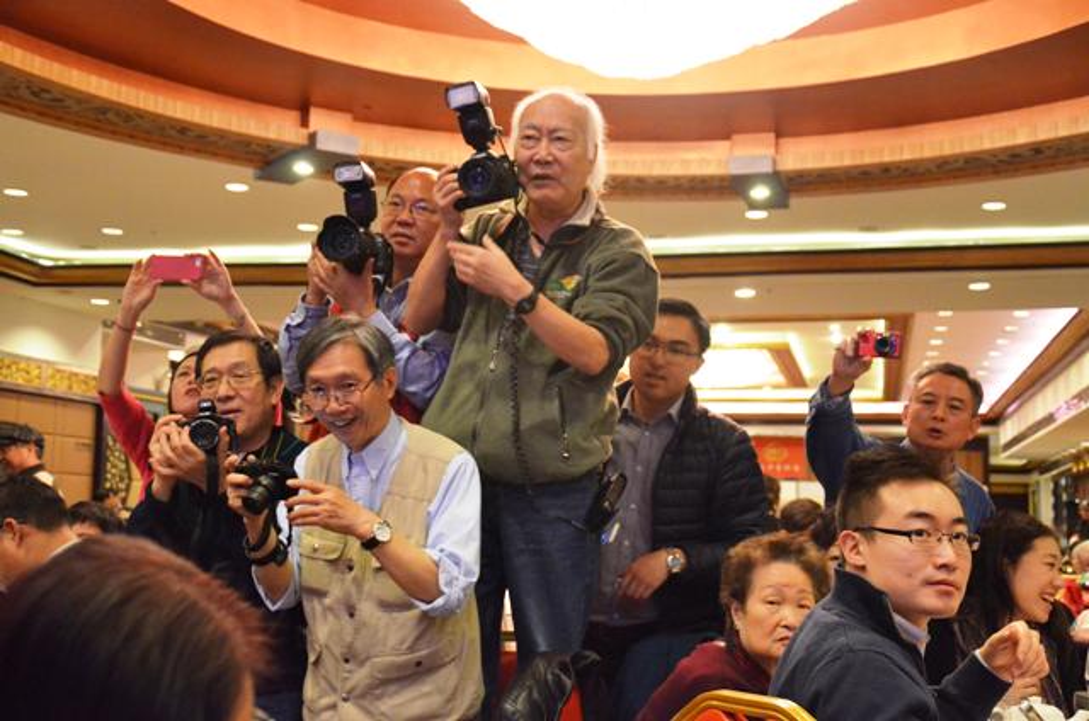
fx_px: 1540
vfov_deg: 26.4
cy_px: 360
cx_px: 544
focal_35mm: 51
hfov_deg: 39.0
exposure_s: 1/60
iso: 5000
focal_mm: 34
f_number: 4.2
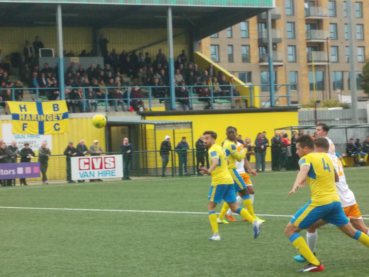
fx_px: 1492
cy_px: 138
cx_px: 184
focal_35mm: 140
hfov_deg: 14.1
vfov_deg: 10.6
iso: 500
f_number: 6.8
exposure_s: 1/250
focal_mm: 20
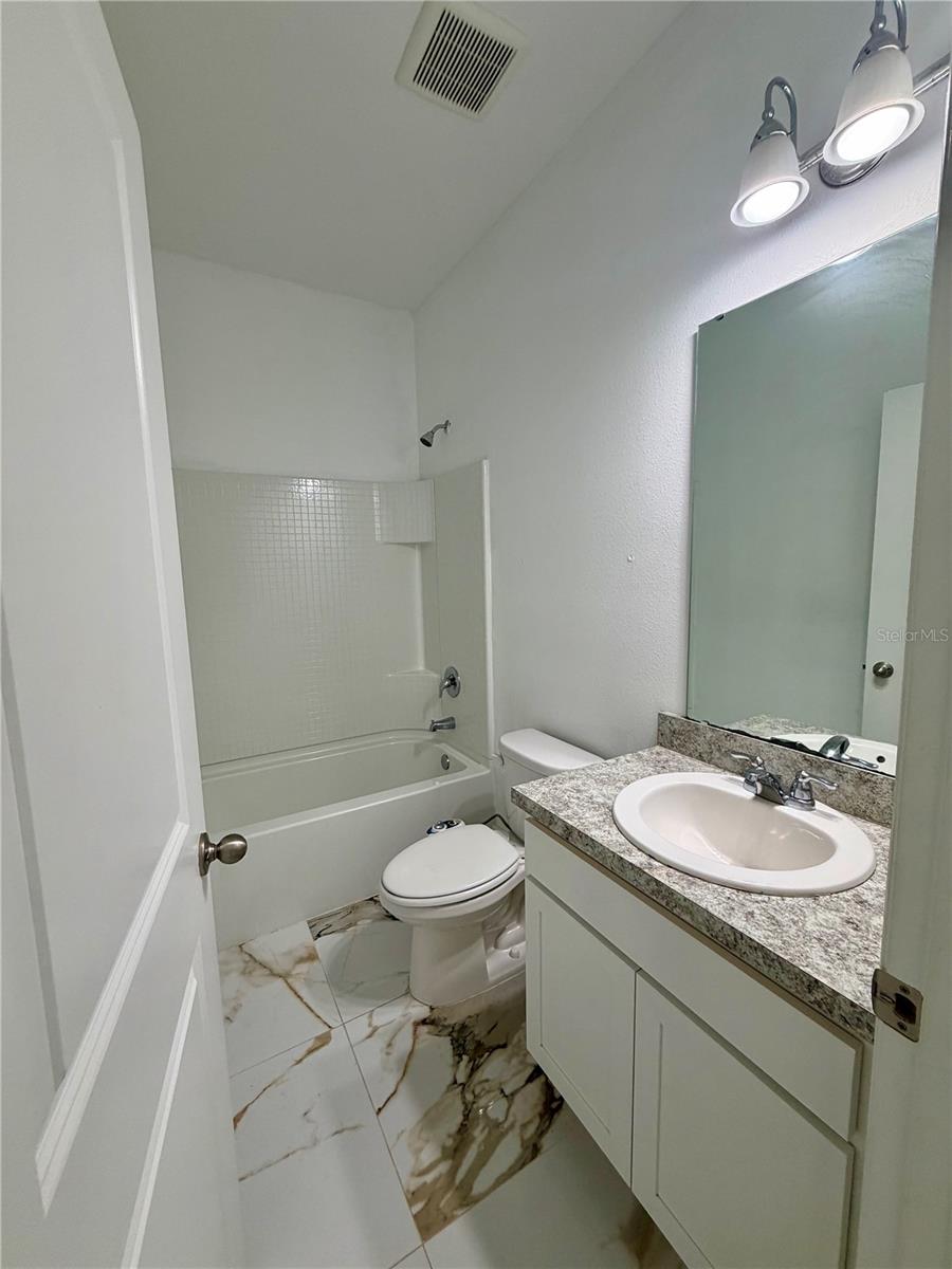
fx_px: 513
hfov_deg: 85.7
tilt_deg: -6.4
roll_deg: +0.9
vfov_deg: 102.1
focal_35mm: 14
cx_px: 476
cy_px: 634
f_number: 2.2
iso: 160
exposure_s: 1/120
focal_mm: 2.22
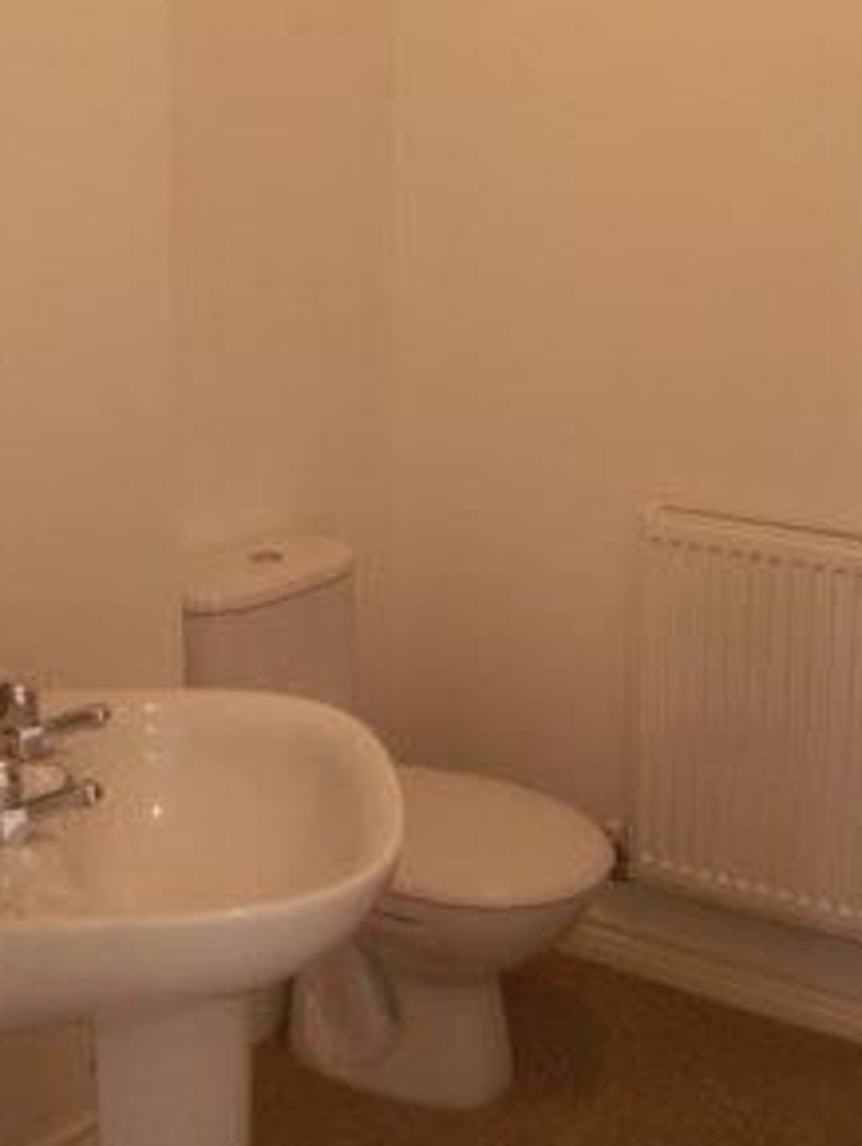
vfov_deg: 35.1
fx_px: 1790
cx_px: 542
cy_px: 352
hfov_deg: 27.0
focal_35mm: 54
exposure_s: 1/40
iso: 125
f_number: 2.8
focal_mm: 5.86
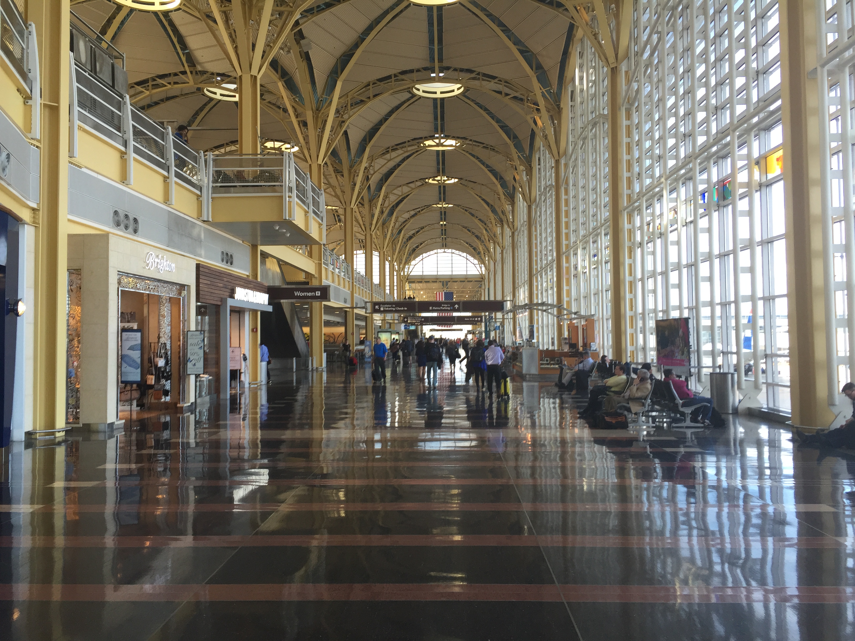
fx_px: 716
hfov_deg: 61.7
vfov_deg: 48.2
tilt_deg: +3.8
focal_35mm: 29
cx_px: 428
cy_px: 320
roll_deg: +0.5
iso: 50
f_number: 2.2
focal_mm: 4.15
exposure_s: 1/120
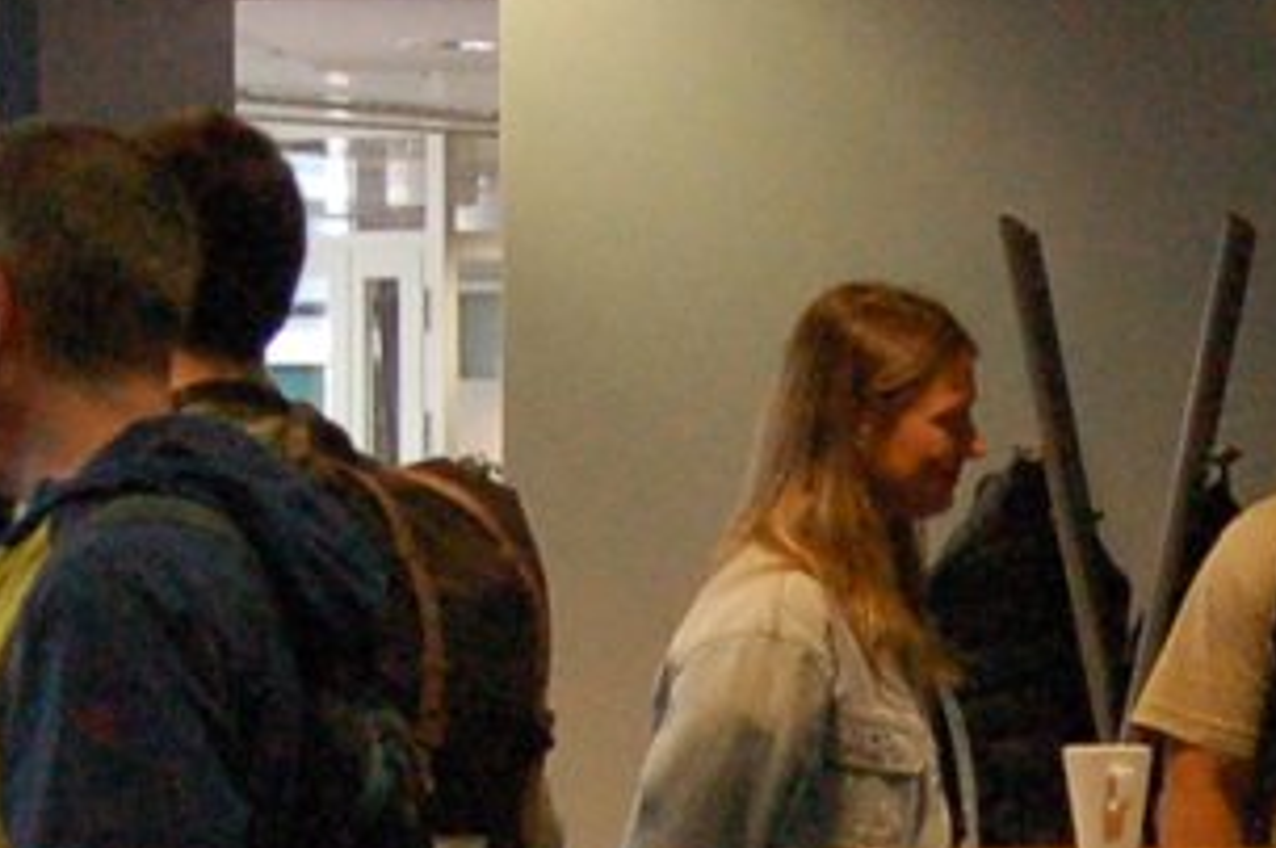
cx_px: 1289
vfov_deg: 6.3
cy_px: 1016
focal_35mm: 217
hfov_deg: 9.4
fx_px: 7683
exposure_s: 1/125
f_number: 2.8
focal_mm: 22
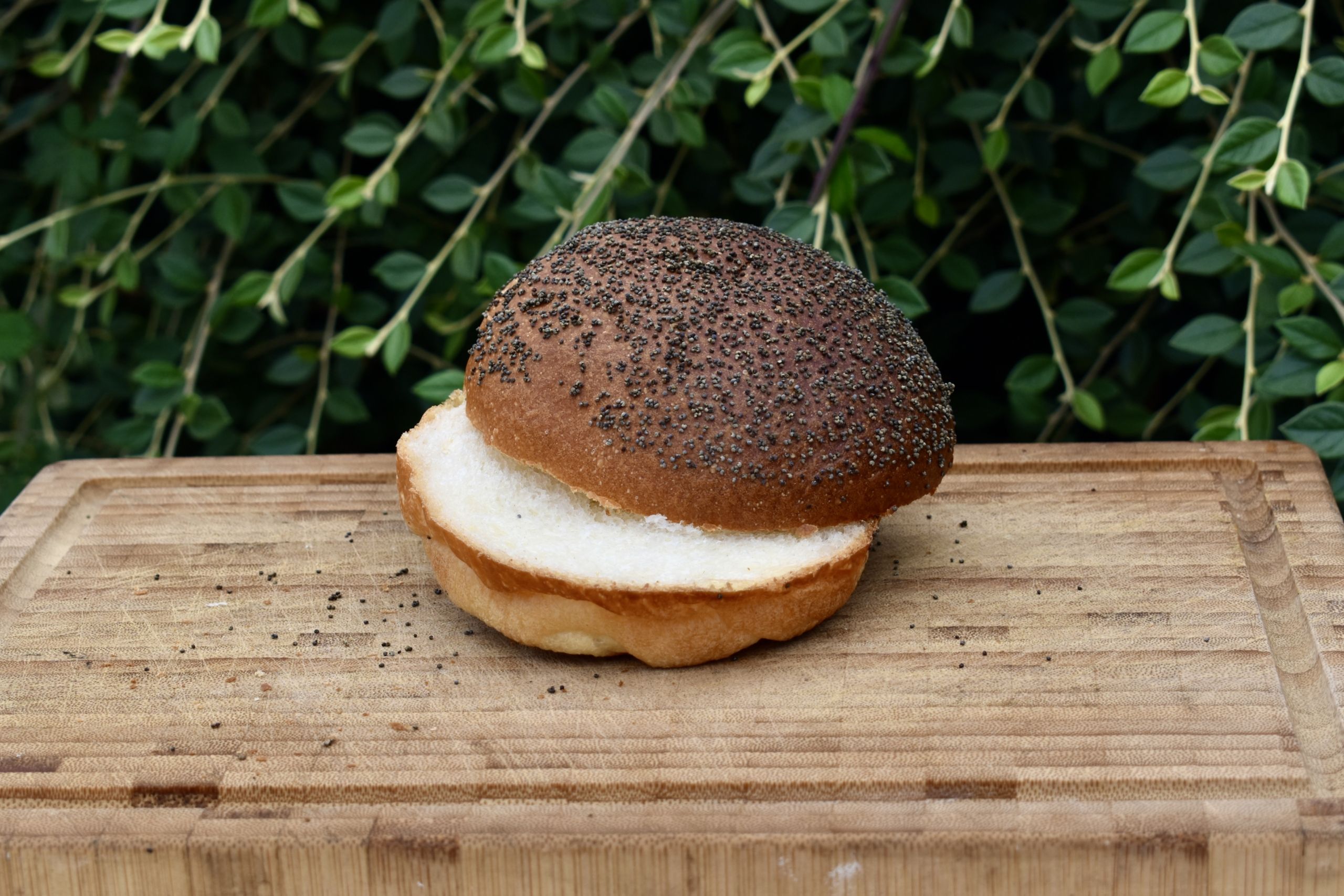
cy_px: 448
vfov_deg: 18.9
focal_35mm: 72
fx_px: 2688
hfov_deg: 28.1
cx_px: 672
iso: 200
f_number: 8
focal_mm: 48
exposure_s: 1/250
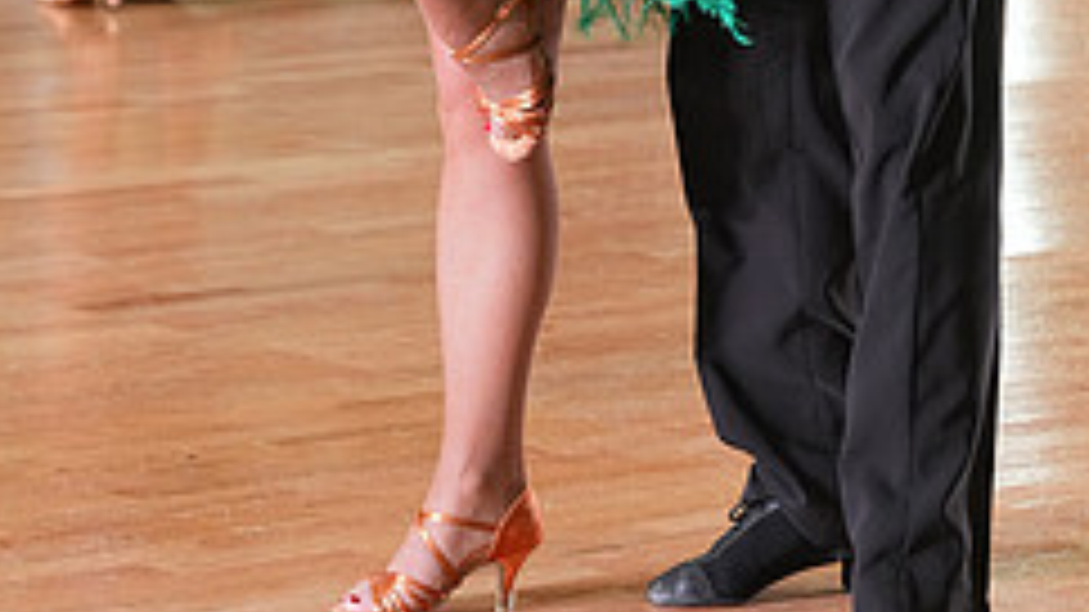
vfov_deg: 4.7
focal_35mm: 256
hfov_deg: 8.4
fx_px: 7391
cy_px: -238
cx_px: 538
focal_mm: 102
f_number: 5
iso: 2500
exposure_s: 1/200
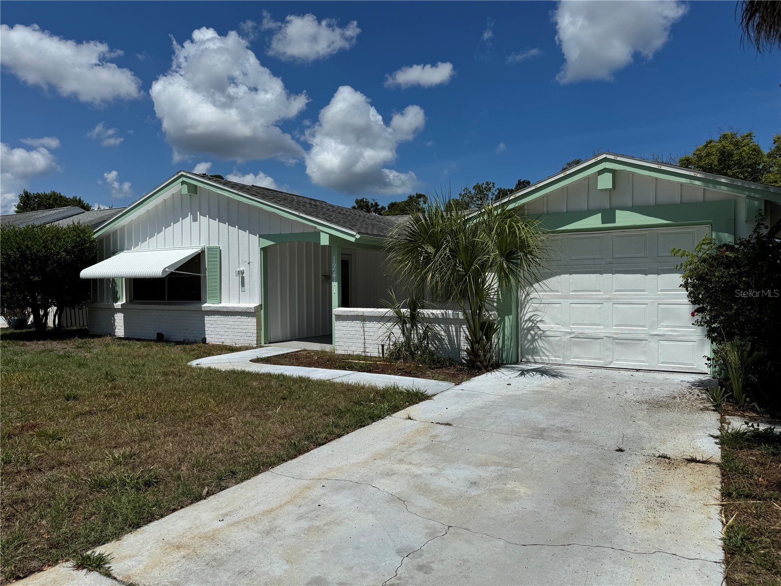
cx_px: 390
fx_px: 541
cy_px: 293
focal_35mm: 24
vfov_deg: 56.8
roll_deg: -0.4
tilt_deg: -1.1
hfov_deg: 71.6
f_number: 1.78
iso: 80
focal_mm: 6.76
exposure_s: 1/12346
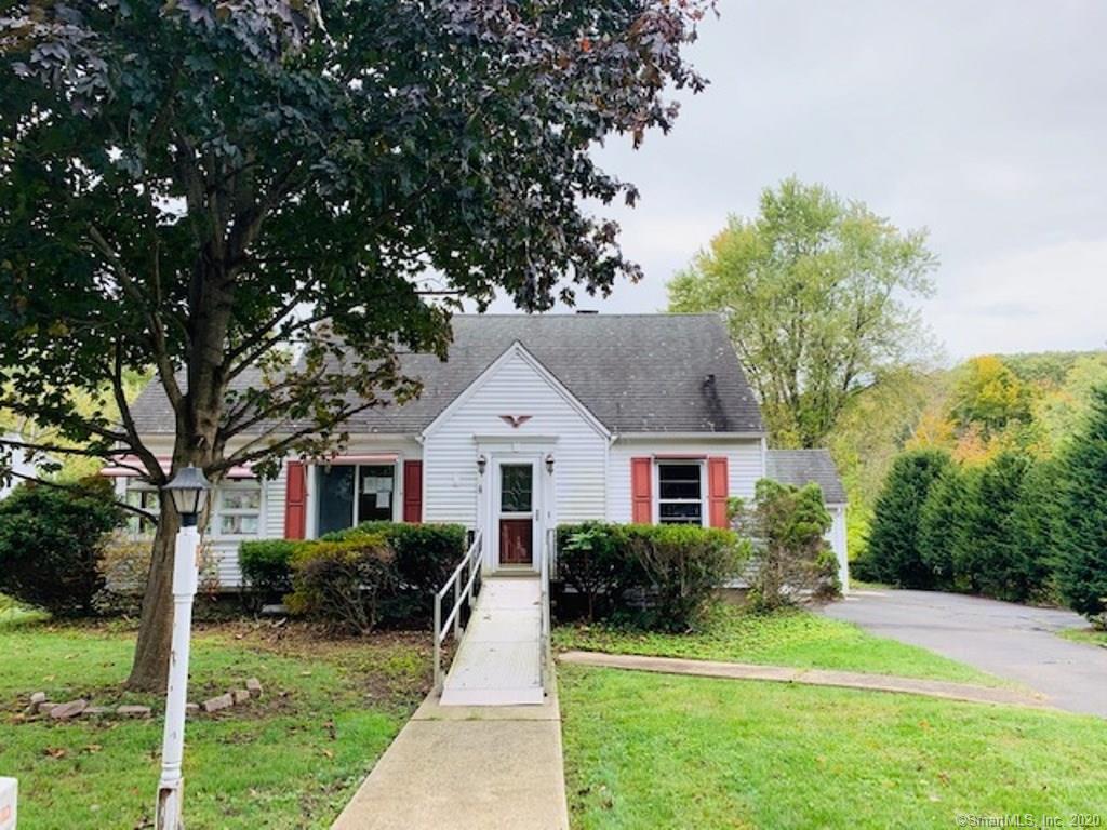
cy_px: 415
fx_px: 831
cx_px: 554
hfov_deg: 67.3
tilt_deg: +8.5
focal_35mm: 26
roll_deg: +0.3
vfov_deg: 53.1
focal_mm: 4.25
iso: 25
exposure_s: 1/333
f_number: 1.8
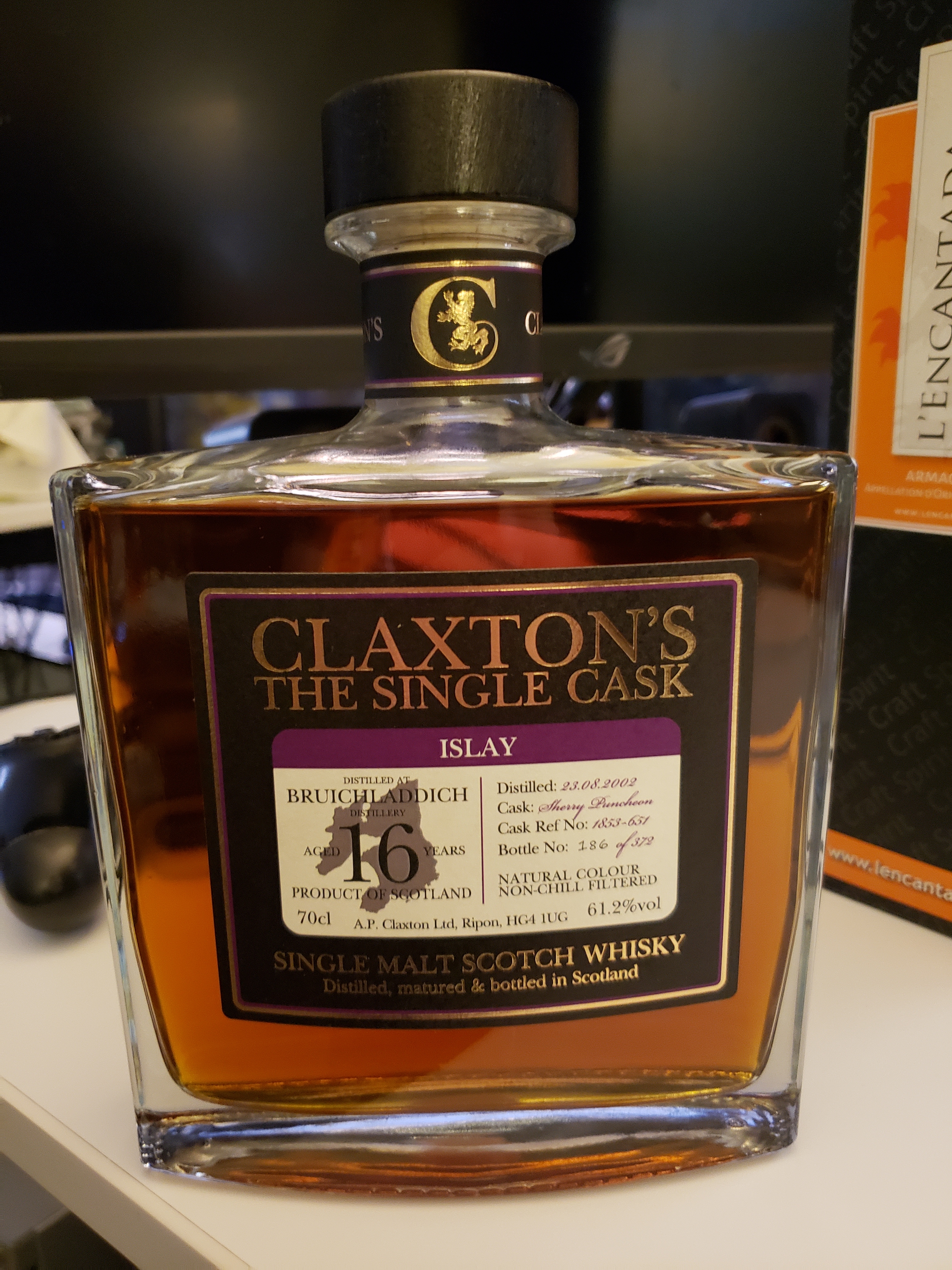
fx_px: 953
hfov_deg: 53.1
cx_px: 476
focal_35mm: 26
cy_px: 635
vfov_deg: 67.3
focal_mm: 4.3
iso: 640
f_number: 1.5
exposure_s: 1/10
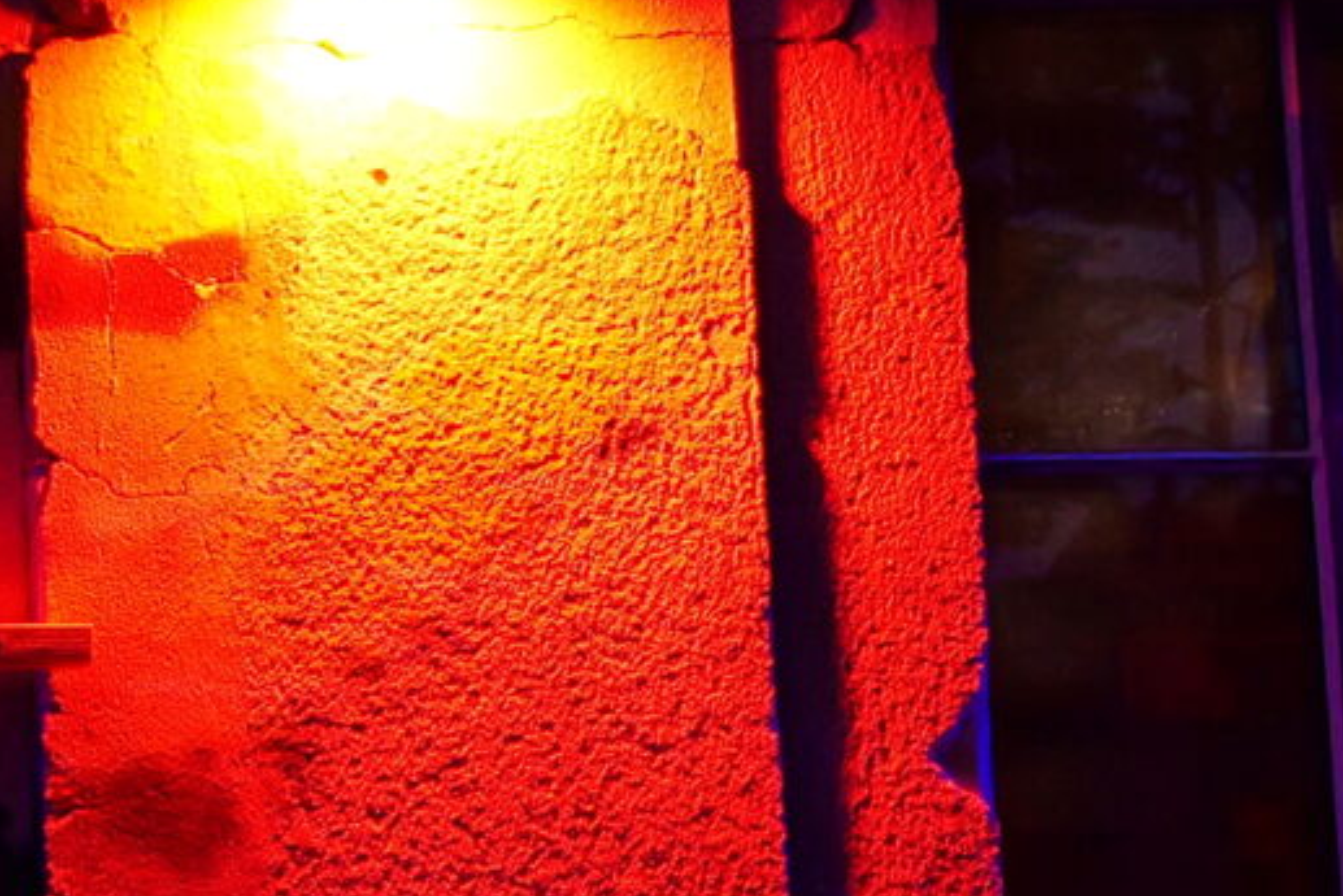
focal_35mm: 198
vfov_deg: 6.9
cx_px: -777
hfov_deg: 10.0
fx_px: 7388
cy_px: -316
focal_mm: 40
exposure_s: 1/60
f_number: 5.6
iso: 4000
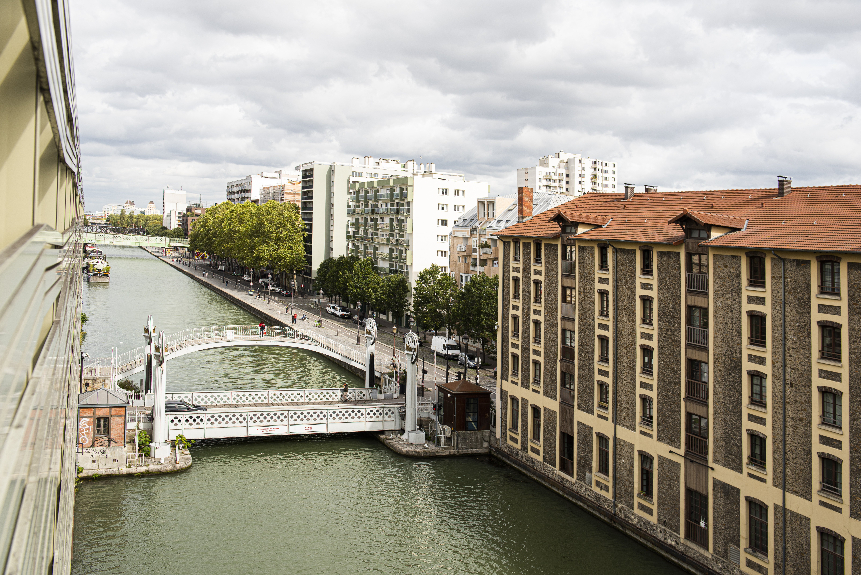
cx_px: 430
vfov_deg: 38.9
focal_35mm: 34
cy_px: 288
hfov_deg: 55.8
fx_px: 813
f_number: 7.1
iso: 125
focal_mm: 34
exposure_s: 1/320
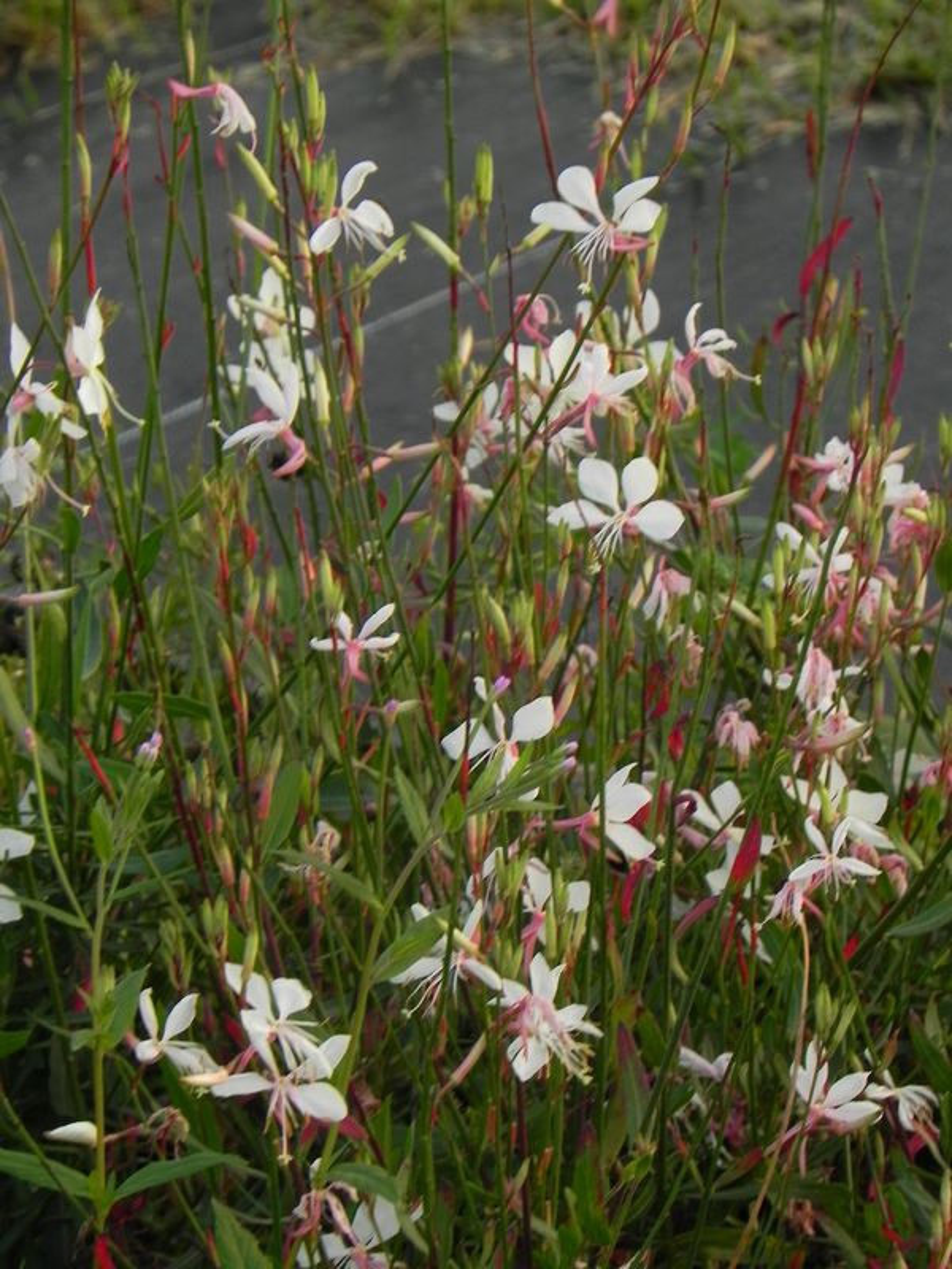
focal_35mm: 247
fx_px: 9057
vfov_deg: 8.0
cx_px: 476
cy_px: 634
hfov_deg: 6.0
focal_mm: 44
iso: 160
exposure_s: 1/20
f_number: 5
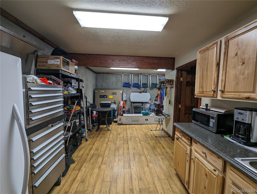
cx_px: 128
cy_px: 97
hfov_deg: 106.1
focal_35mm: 13
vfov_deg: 90.1
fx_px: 97
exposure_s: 1/30
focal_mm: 1.95
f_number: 2.2
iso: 43
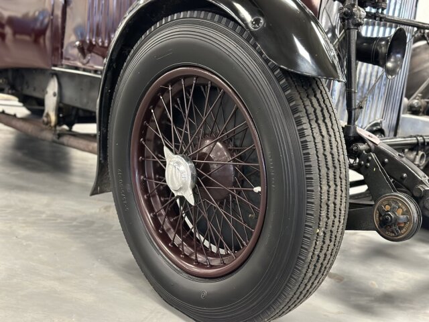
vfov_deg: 30.3
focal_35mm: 48
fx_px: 595
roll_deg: -5.4
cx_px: 214
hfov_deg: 39.7
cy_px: 161
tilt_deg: -12.0
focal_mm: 6.86
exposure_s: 1/40
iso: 640
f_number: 1.78
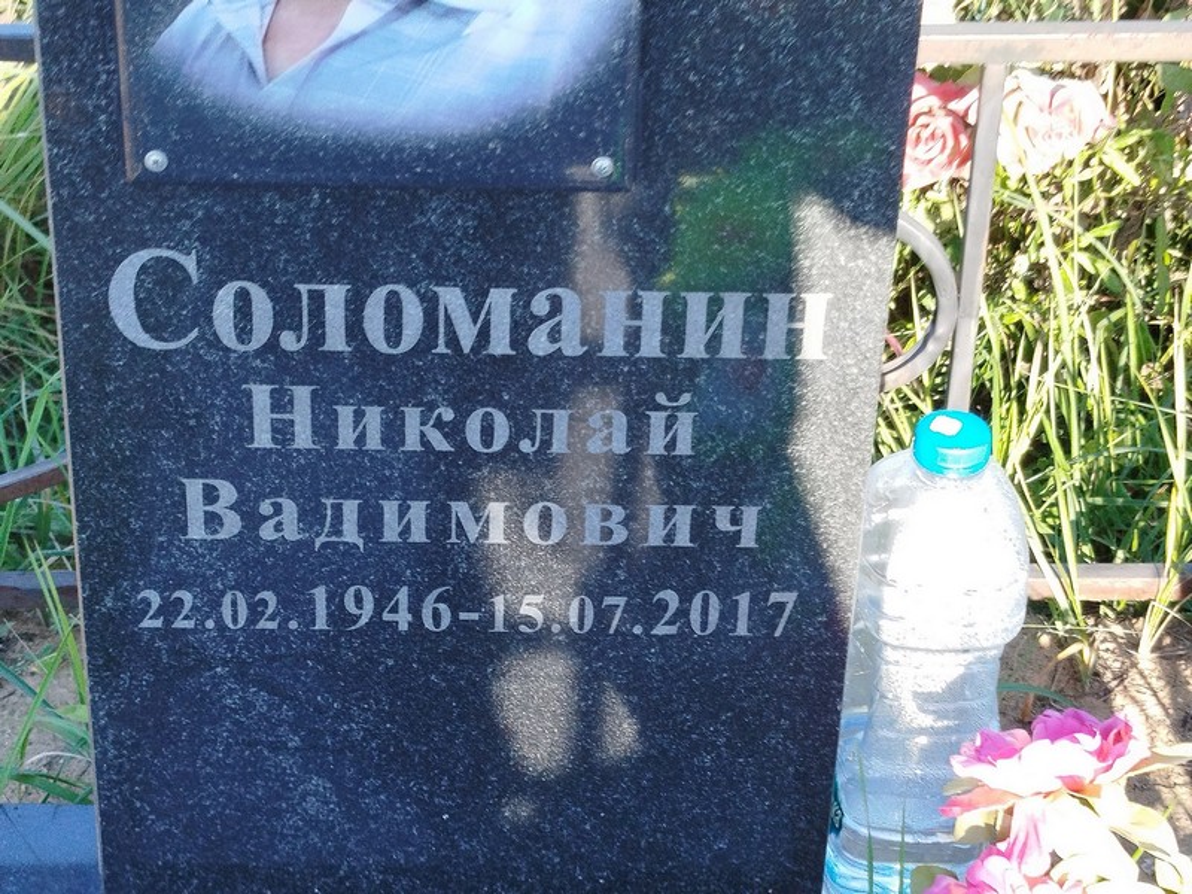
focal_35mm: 26
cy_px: 447
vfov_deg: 53.1
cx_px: 596
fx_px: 895
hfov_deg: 67.3
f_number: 1.7
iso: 50
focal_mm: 5.31
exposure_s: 1/100
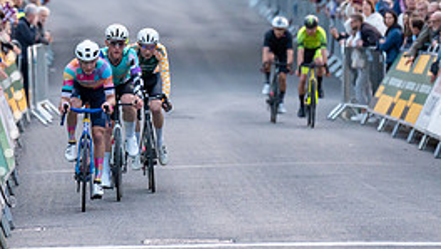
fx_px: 5383
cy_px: 13
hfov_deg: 4.7
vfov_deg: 2.6
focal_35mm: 460
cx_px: 125
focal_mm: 200
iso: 3200
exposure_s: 1/1000
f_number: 2.8
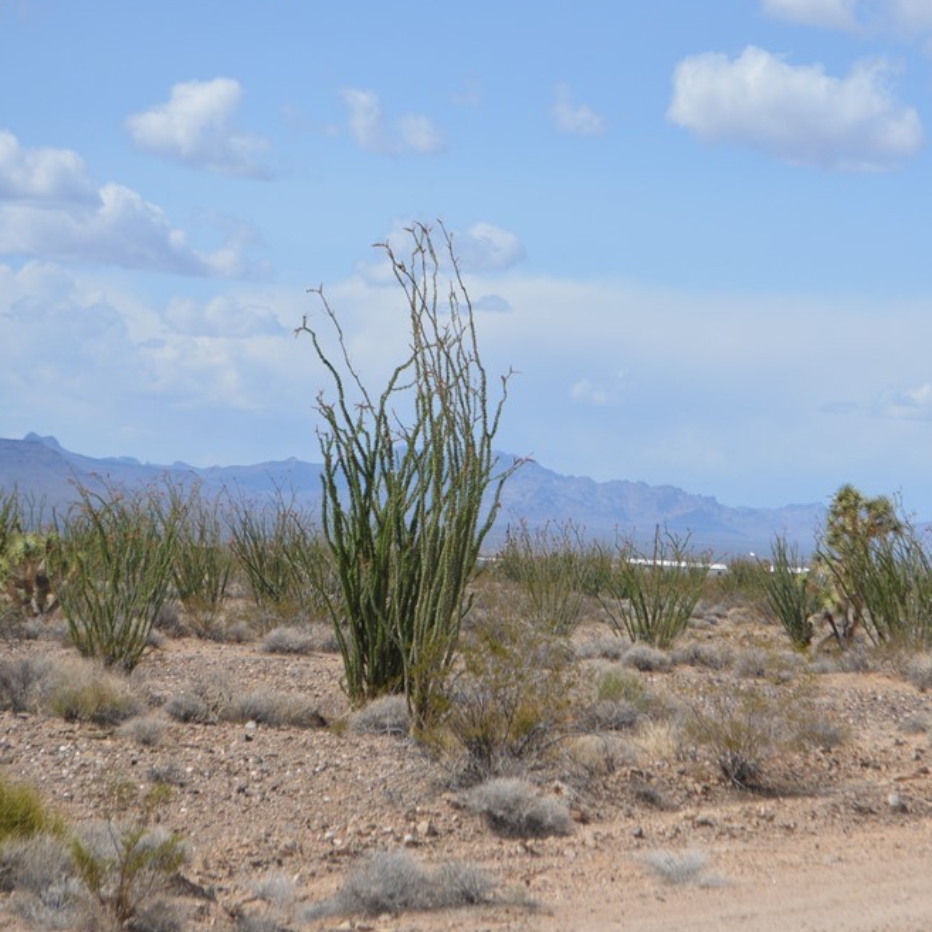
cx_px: 616
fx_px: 3524
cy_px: 430
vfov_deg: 15.1
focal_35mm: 116
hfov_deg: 15.0
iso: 400
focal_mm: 55
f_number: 7.1
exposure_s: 1/2000
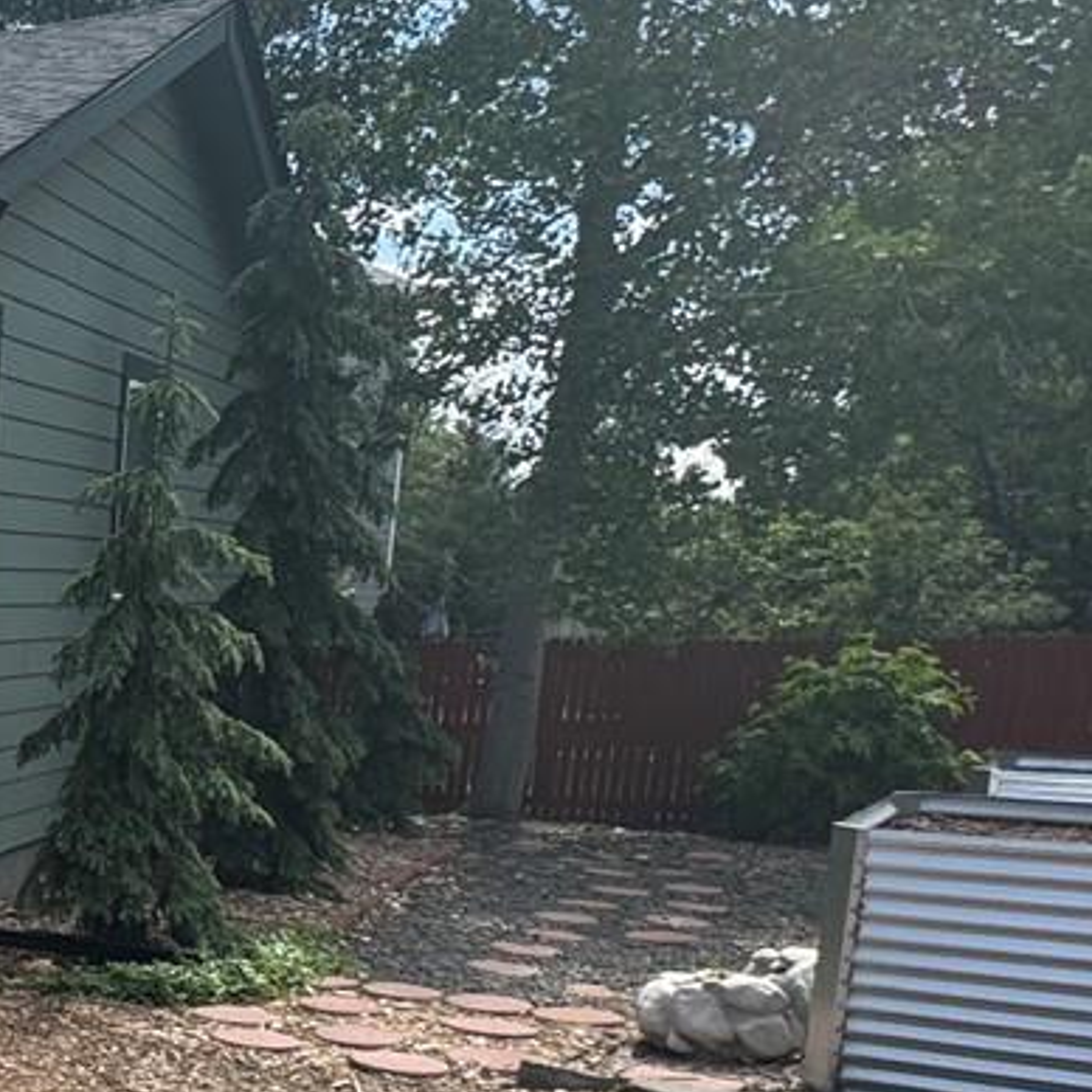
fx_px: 1820
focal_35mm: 51
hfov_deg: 24.0
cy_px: 875
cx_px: -659
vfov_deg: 32.5
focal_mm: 2.22
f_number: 2.2
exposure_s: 1/771
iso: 50
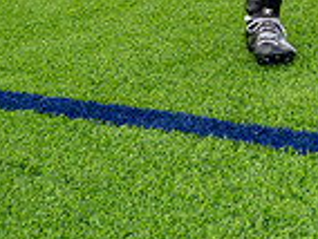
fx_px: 1288
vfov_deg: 9.8
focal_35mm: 140
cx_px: 249
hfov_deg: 14.0
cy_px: -250
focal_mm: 46
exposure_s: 1/250
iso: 100
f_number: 5
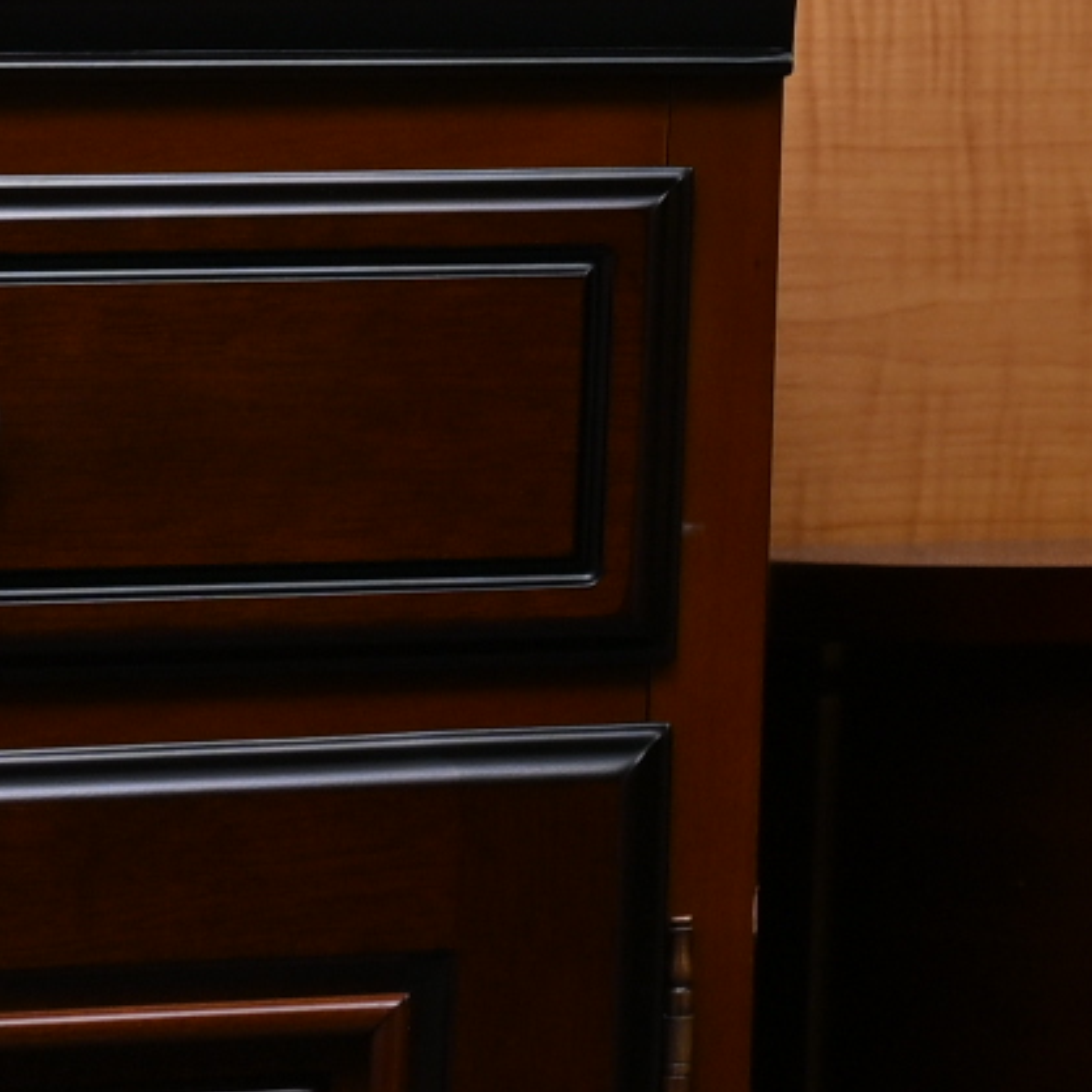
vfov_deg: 7.9
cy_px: -1518
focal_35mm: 206
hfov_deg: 8.0
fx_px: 7355
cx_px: 2401
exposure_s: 1/160
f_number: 6.3
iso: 200
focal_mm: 33.5
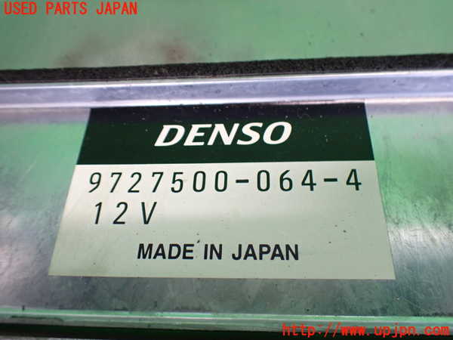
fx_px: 393
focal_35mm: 30
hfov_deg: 60.0
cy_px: 170
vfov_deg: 46.8
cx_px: 226
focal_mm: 5.4
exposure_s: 1/125
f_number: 2.3
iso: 800
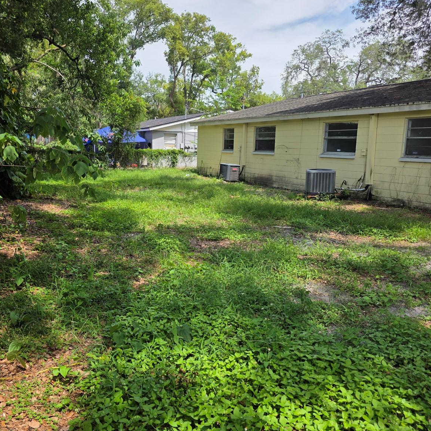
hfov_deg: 57.2
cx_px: 192
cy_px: 212
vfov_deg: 57.3
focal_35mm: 28
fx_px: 394
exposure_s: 1/3972
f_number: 1.7
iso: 80
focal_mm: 6.3
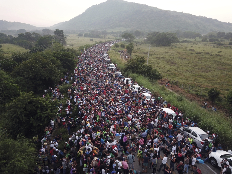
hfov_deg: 67.3
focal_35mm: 26
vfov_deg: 53.1
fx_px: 174
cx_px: 116
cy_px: 87
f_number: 2.2
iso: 100
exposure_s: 1/101
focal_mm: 4.7
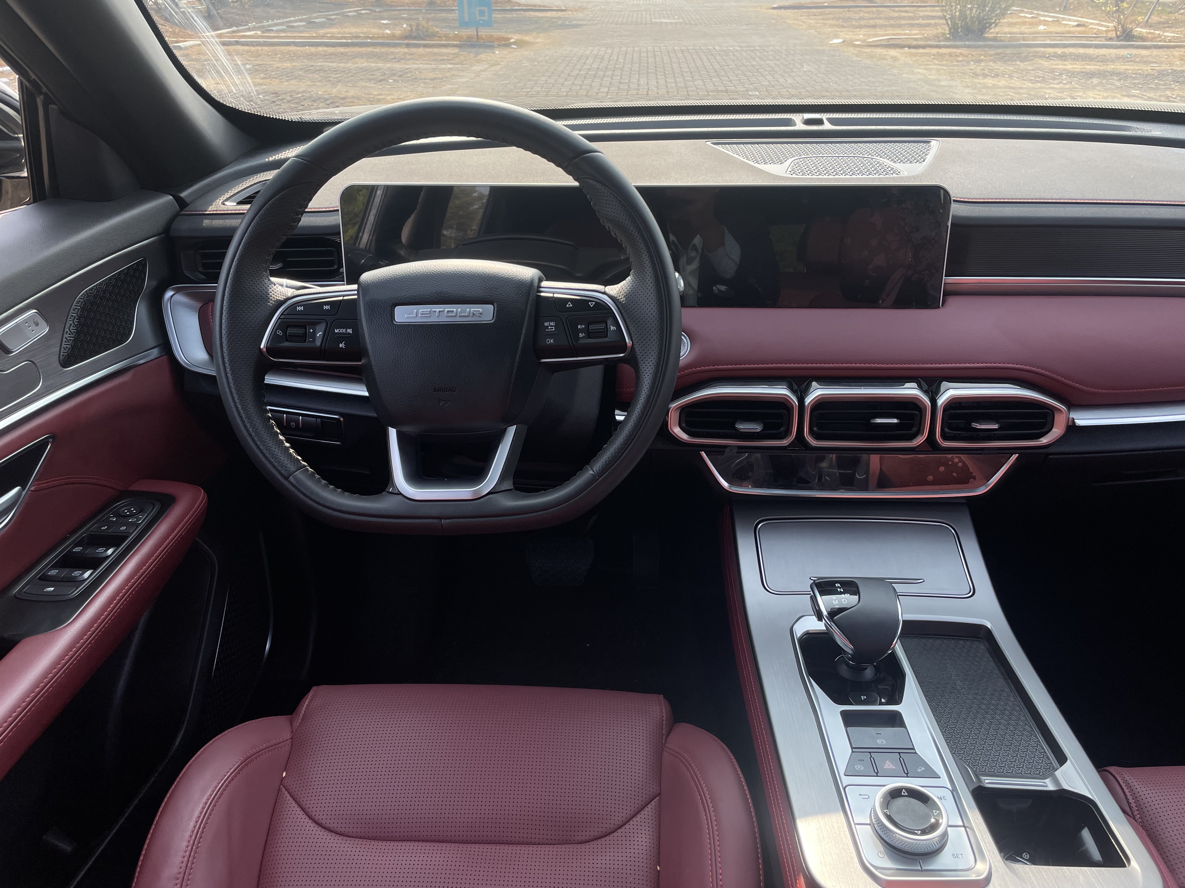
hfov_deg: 67.3
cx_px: 592
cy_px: 444
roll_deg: +0.7
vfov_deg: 53.1
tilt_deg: -27.2
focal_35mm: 26
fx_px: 890
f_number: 1.6
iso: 32
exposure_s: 1/868
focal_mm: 4.2
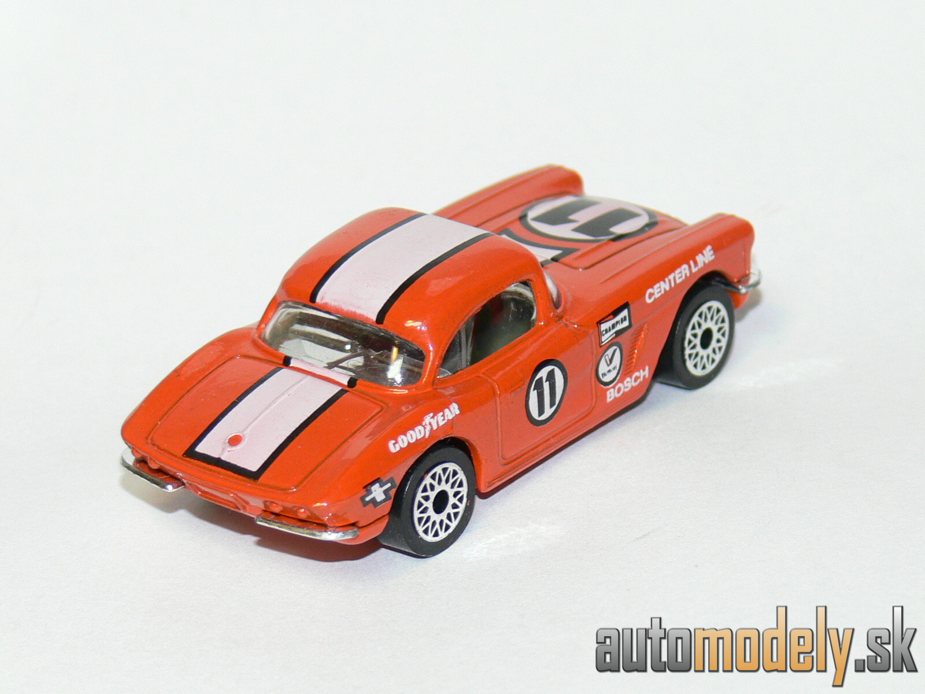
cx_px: 462
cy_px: 347
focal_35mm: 165
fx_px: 4409
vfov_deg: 9.0
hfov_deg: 12.0
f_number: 3.2
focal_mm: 22
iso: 100
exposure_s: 1/30
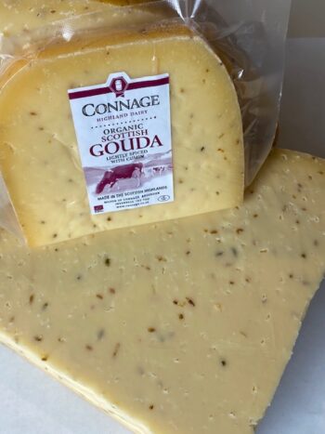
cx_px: 162
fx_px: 326
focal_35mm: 26
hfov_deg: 53.0
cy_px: 217
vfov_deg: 67.3
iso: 32
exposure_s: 1/100
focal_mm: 4.25
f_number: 1.8
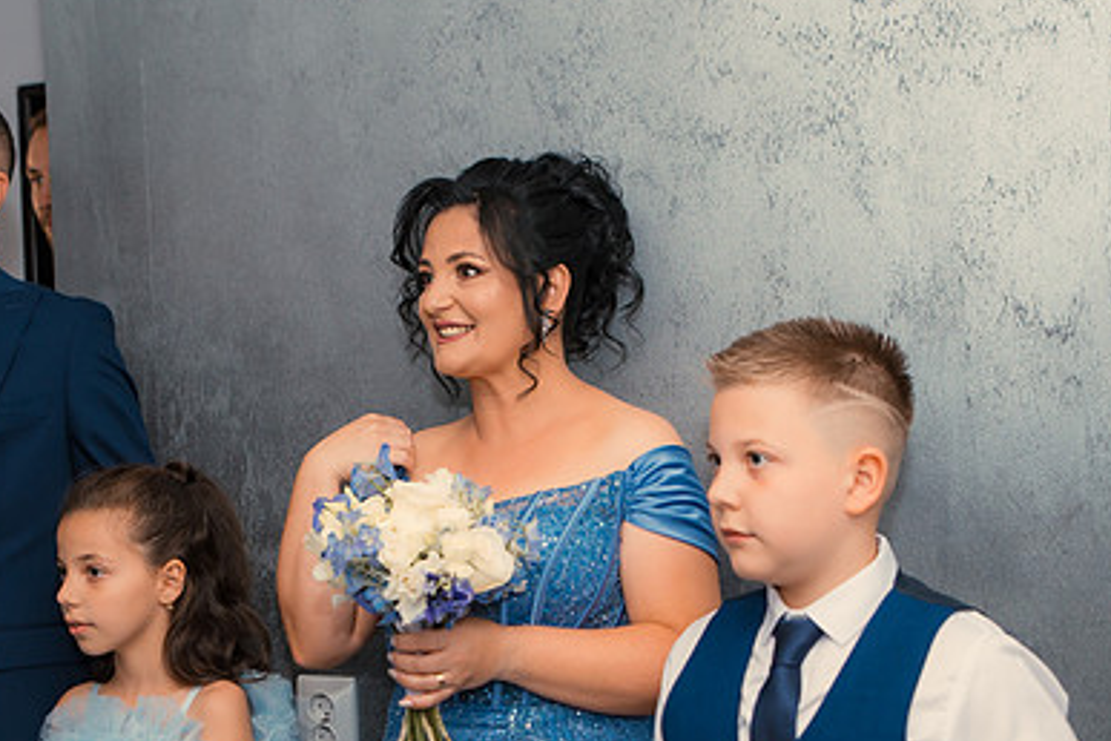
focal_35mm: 61
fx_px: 1882
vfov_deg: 22.2
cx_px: 456
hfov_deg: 32.8
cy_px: 446
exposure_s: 1/125
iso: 800
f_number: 3.5
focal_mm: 35
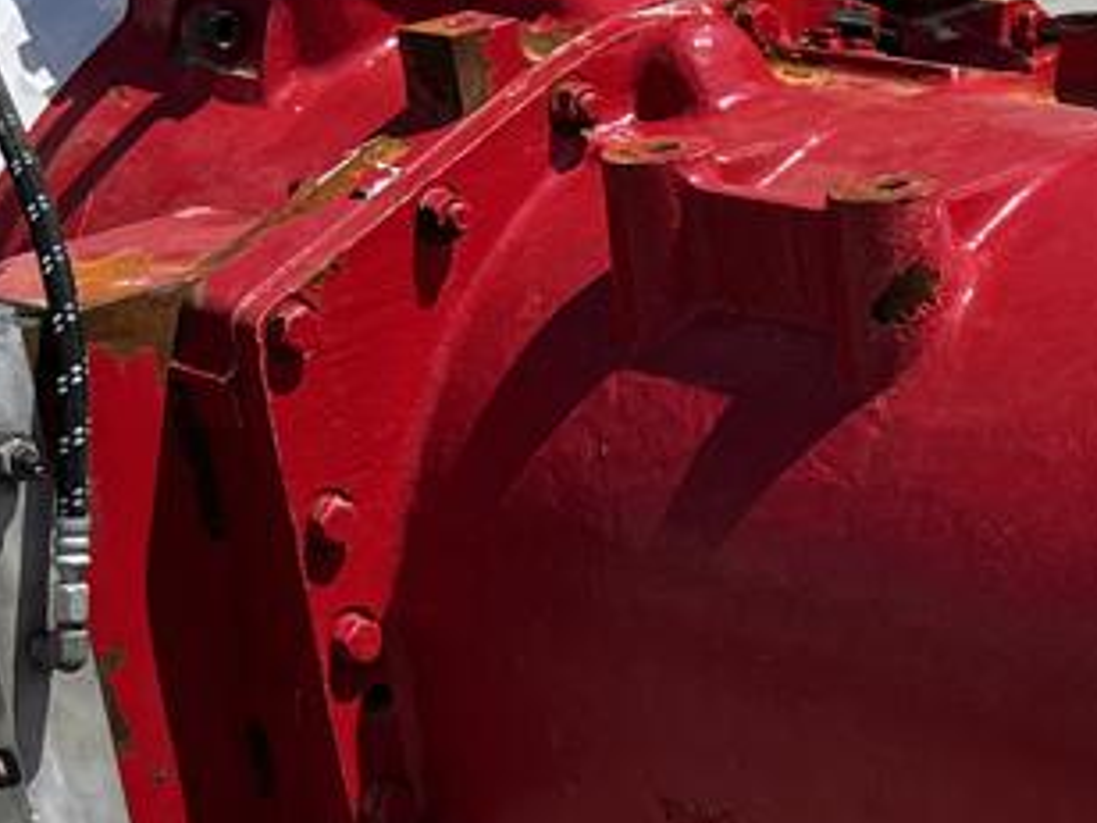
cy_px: 798
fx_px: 3423
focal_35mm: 108
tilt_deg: -25.9
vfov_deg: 13.5
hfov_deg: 17.3
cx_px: 1350
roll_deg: +5.0
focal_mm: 5.7
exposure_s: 1/3968
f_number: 1.5
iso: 50
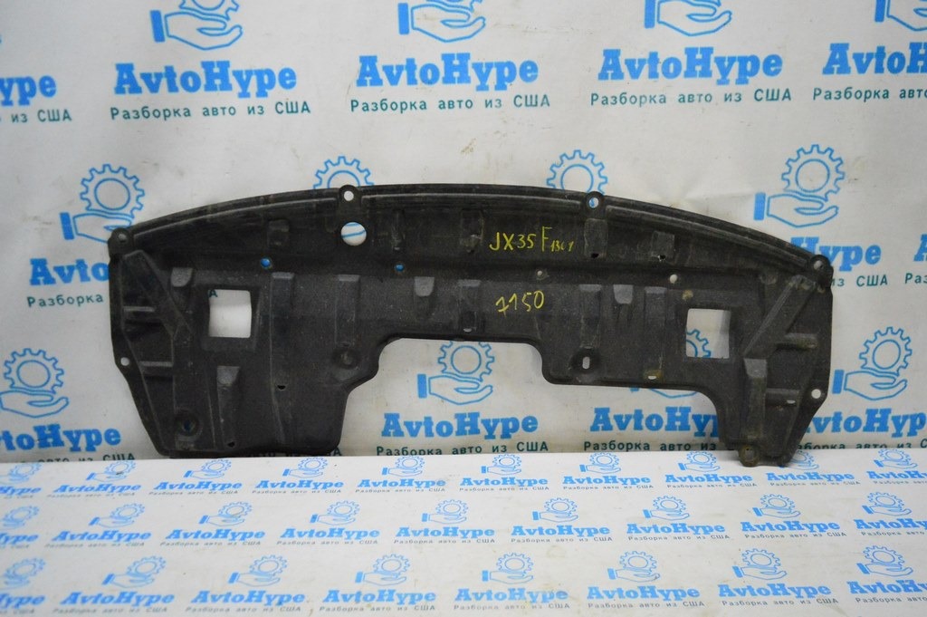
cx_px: 464
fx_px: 695
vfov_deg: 47.9
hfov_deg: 67.4
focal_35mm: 27
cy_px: 308
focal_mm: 18
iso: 6400
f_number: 3.5
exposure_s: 1/1000
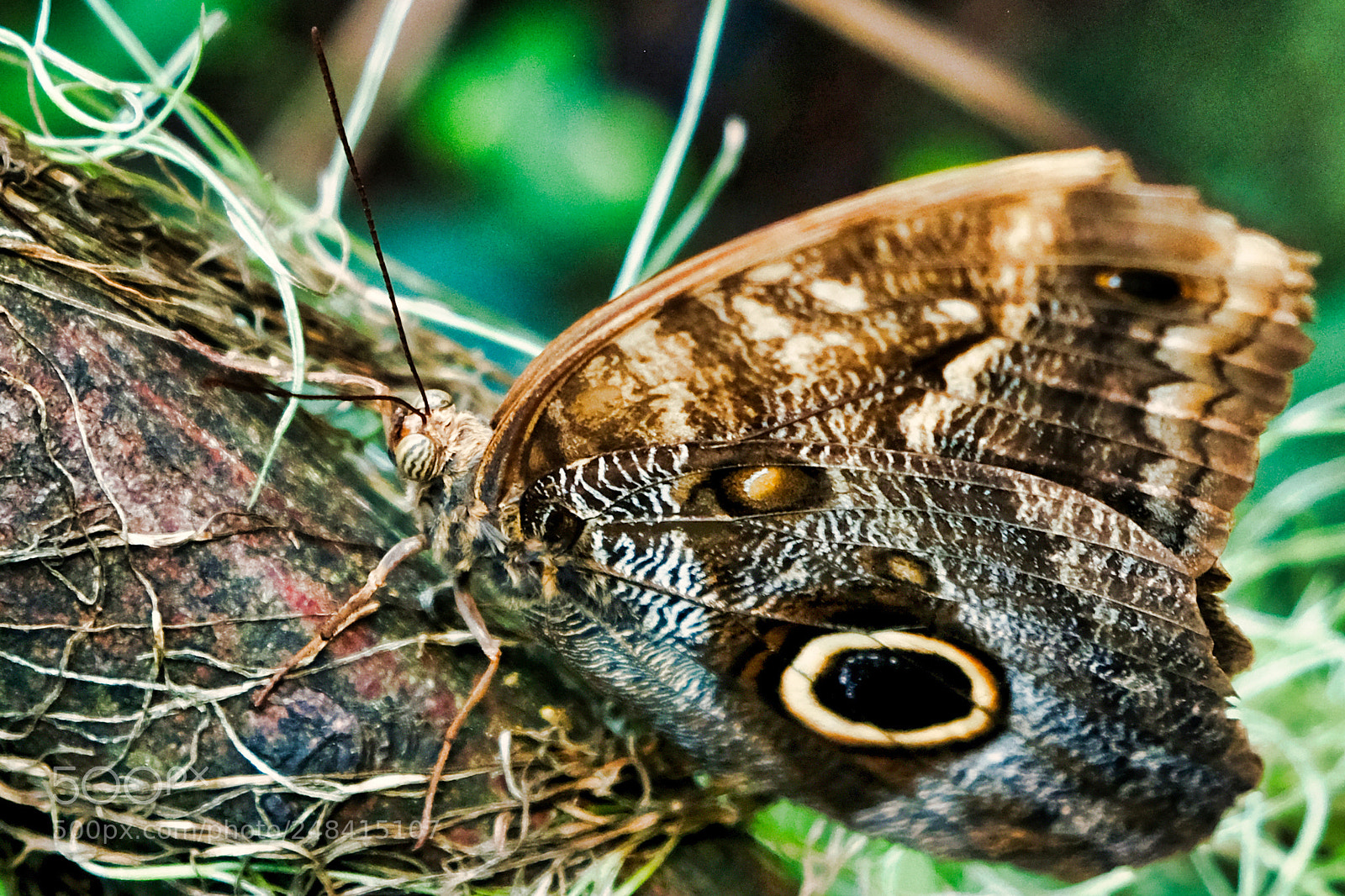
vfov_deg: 31.2
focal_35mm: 43
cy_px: 448
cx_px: 672
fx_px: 1606
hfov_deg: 45.4
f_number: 4
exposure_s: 1/125
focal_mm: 28.9
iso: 1000
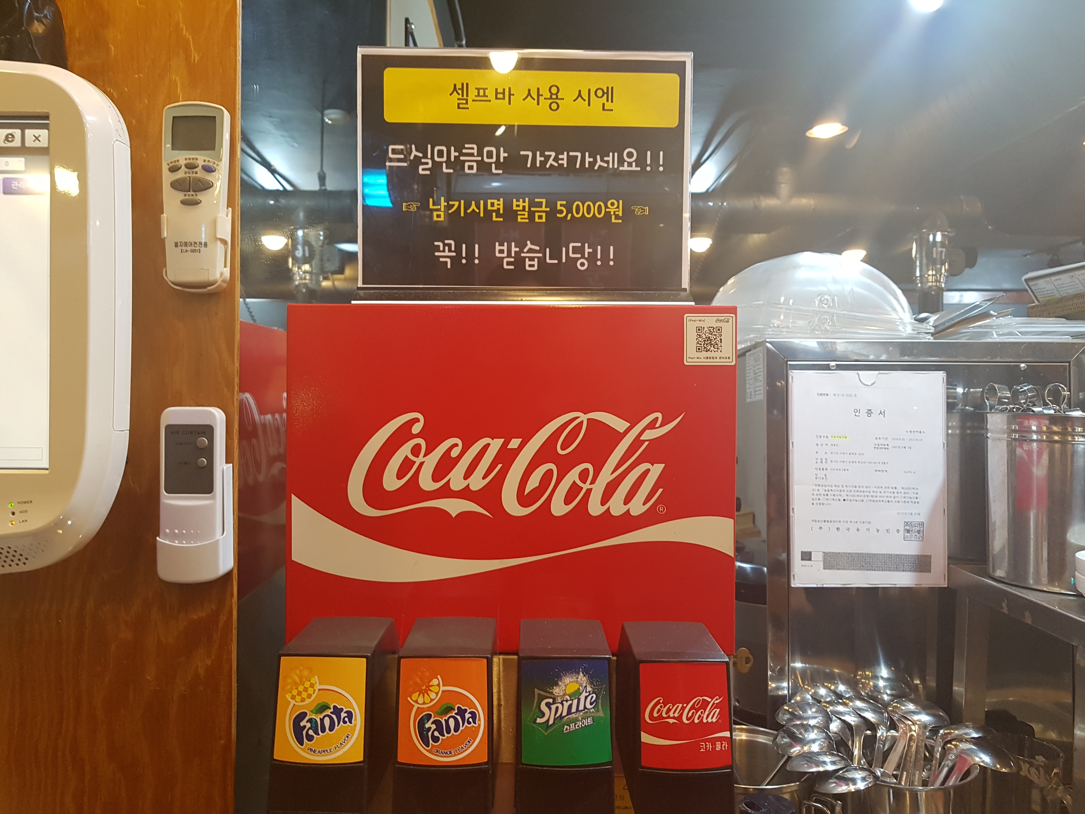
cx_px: 542
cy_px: 407
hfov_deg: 67.3
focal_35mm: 26
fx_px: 815
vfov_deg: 53.1
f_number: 1.7
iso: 125
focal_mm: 4.2
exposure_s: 1/30
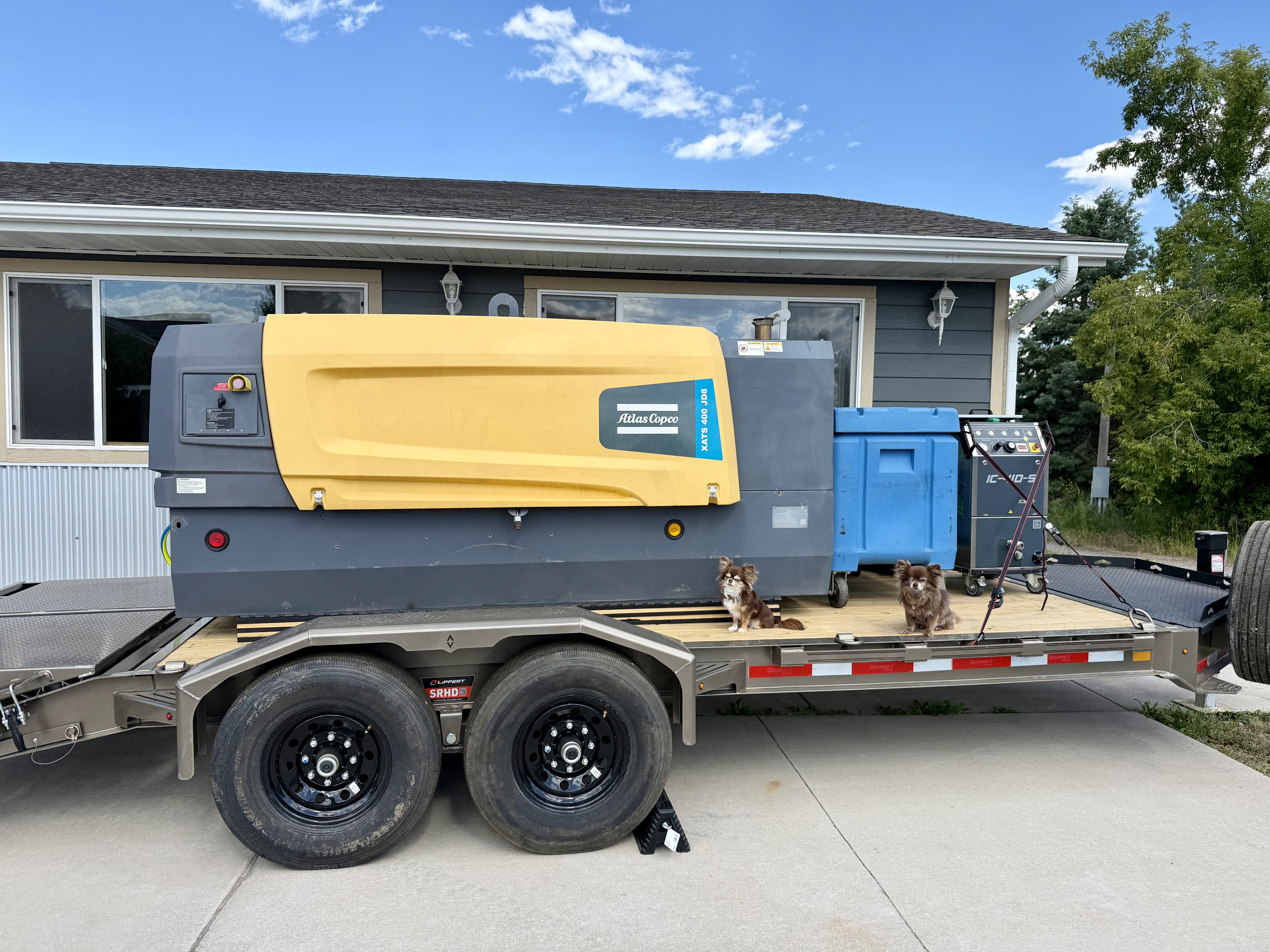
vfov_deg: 56.8
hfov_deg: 71.6
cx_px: 635
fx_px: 881
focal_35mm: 24
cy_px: 476
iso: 80
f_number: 1.78
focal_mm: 6.76
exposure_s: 1/2525
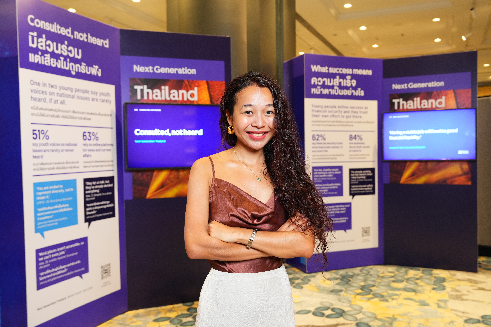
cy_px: 164
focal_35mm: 34
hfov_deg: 55.8
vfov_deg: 38.9
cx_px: 246
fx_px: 464
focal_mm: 34
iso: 2500
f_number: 4.5
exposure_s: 1/160
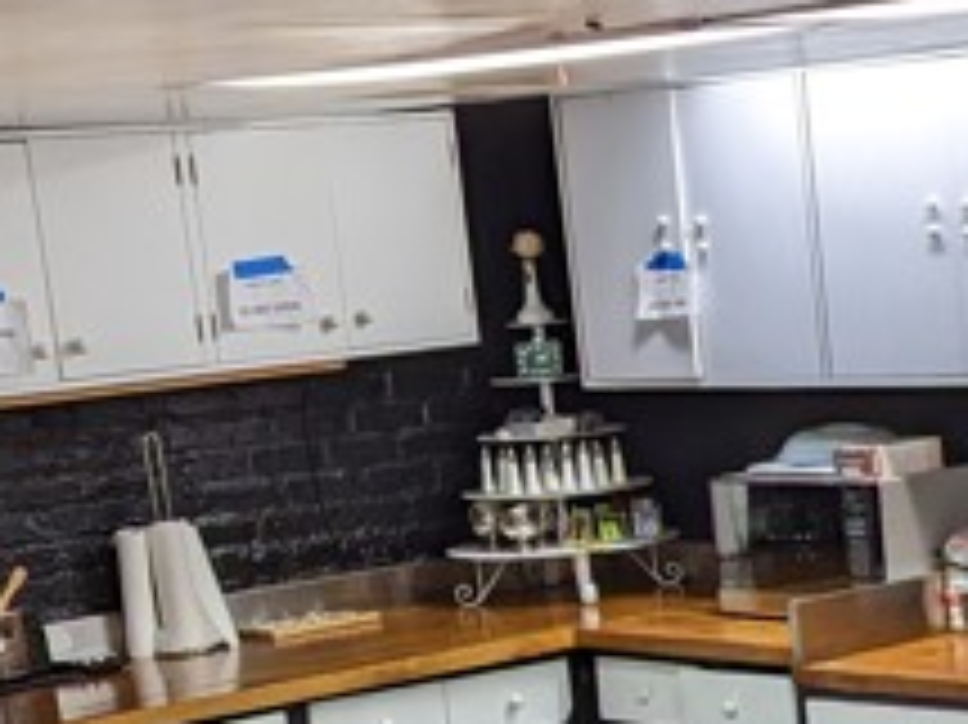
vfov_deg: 12.6
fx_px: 3130
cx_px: 991
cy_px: 1082
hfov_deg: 17.1
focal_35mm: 112
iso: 40
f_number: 1.85
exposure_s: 1/30
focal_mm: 6.81
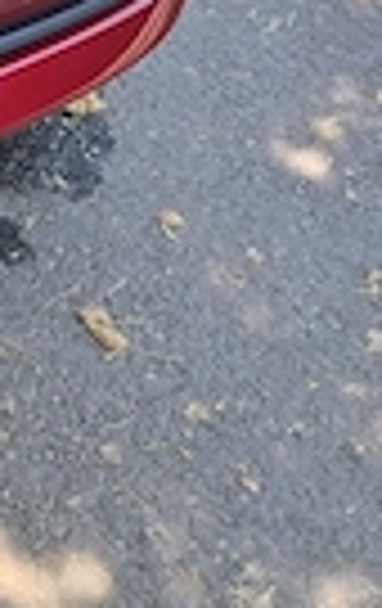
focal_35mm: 127
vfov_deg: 14.8
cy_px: -392
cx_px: -607
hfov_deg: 9.1
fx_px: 2104
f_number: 1.8
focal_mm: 4
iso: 25
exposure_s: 1/120
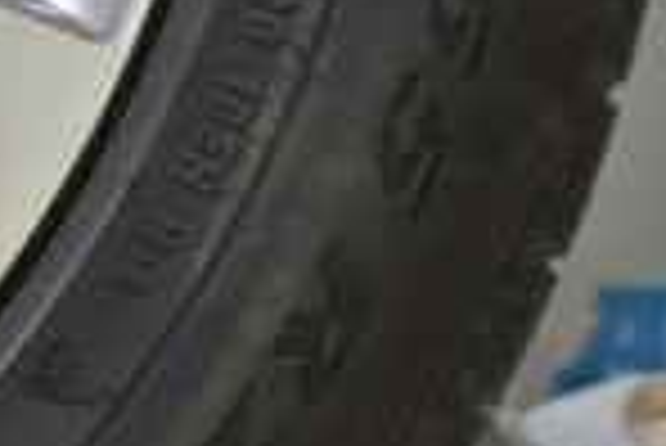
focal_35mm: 217
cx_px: -1562
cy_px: -439
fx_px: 4027
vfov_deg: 6.2
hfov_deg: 7.8
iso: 400
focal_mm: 21
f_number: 5.6
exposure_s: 1/20
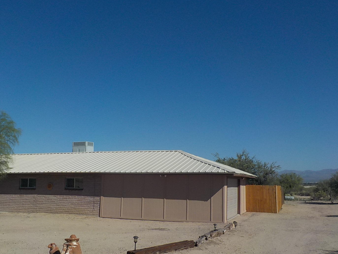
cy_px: 137
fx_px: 342
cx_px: 161
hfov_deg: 52.6
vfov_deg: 40.7
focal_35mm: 35
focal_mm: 4.1
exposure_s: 1/800
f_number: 6.6
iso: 125
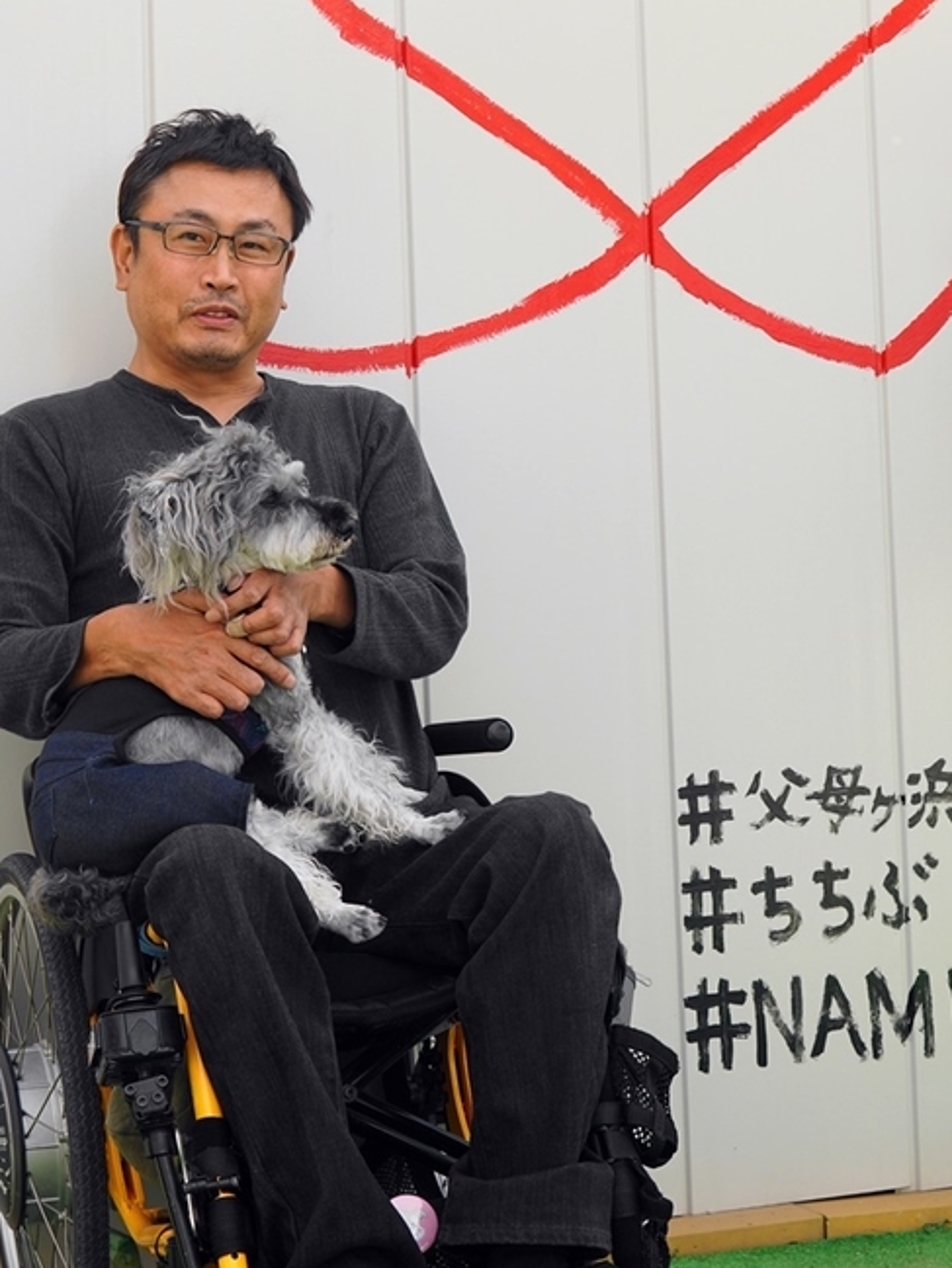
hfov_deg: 18.4
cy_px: 324
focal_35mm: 80
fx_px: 2933
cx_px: 684
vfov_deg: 24.2
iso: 100
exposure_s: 1/320
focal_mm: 30
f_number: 4.5
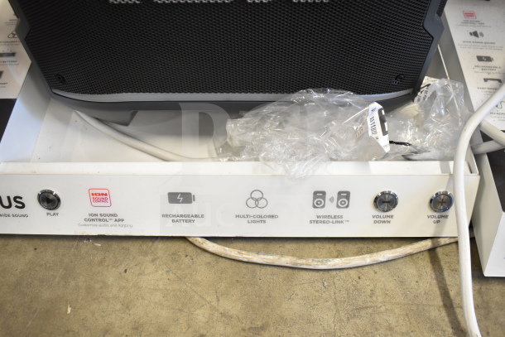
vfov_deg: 40.0
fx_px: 463
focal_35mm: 33
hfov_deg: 57.2
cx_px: 252
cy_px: 168
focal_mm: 22
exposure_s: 1/40
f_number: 3.8
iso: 1800
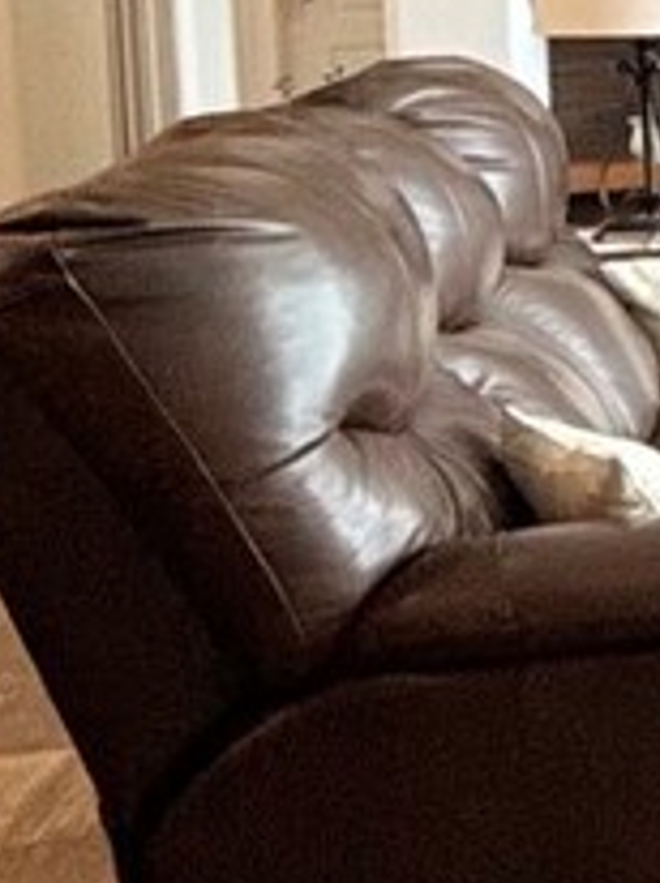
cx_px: 2181
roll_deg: -0.2
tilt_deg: -3.7
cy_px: 86
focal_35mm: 98
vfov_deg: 19.7
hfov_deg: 9.8
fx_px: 2497
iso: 80
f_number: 2.2
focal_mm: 2.22
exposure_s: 1/120
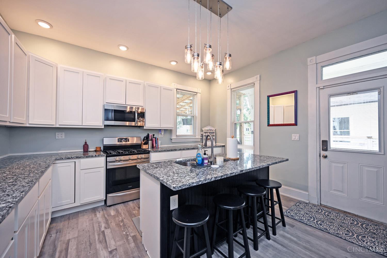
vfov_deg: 81.2
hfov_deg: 104.3
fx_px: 150
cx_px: 194
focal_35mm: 14
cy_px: 129
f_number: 4
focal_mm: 14
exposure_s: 1/60
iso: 220
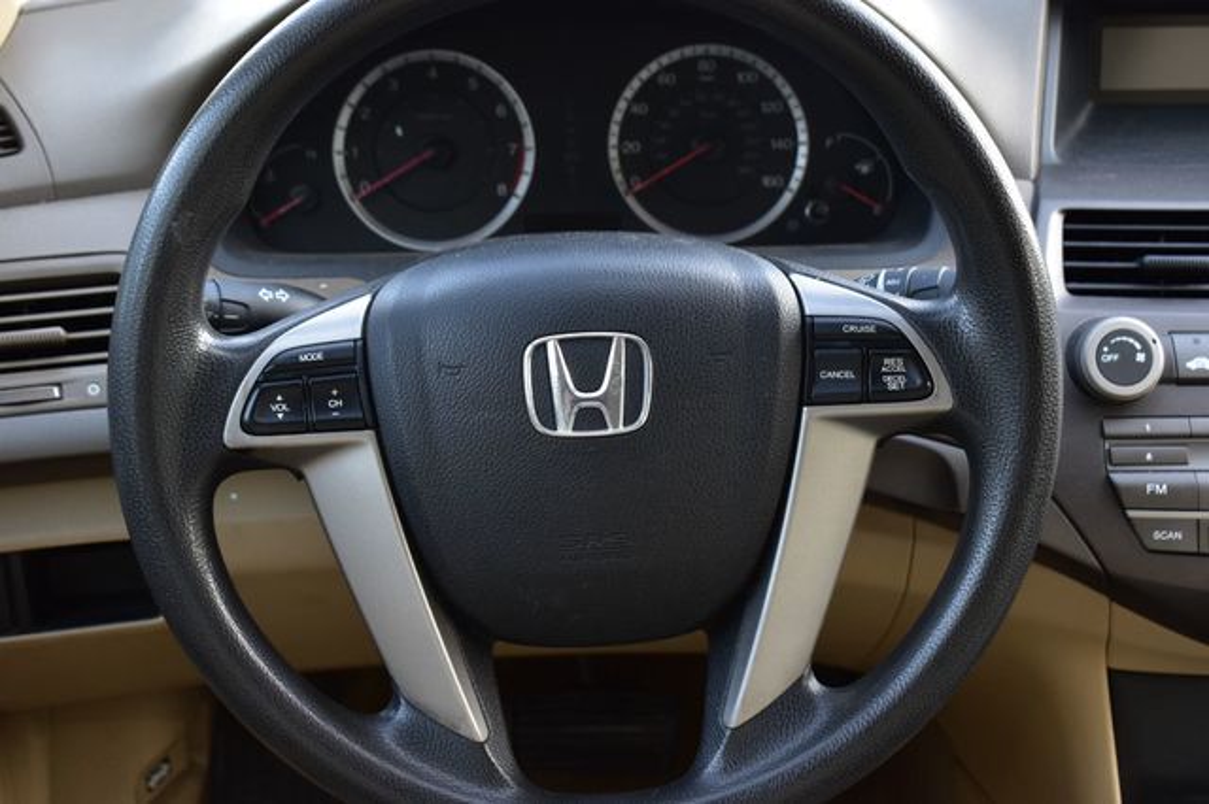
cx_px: 604
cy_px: 402
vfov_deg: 25.0
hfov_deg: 36.9
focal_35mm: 54
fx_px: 1812
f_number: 6.3
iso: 400
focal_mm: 36
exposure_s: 1/15
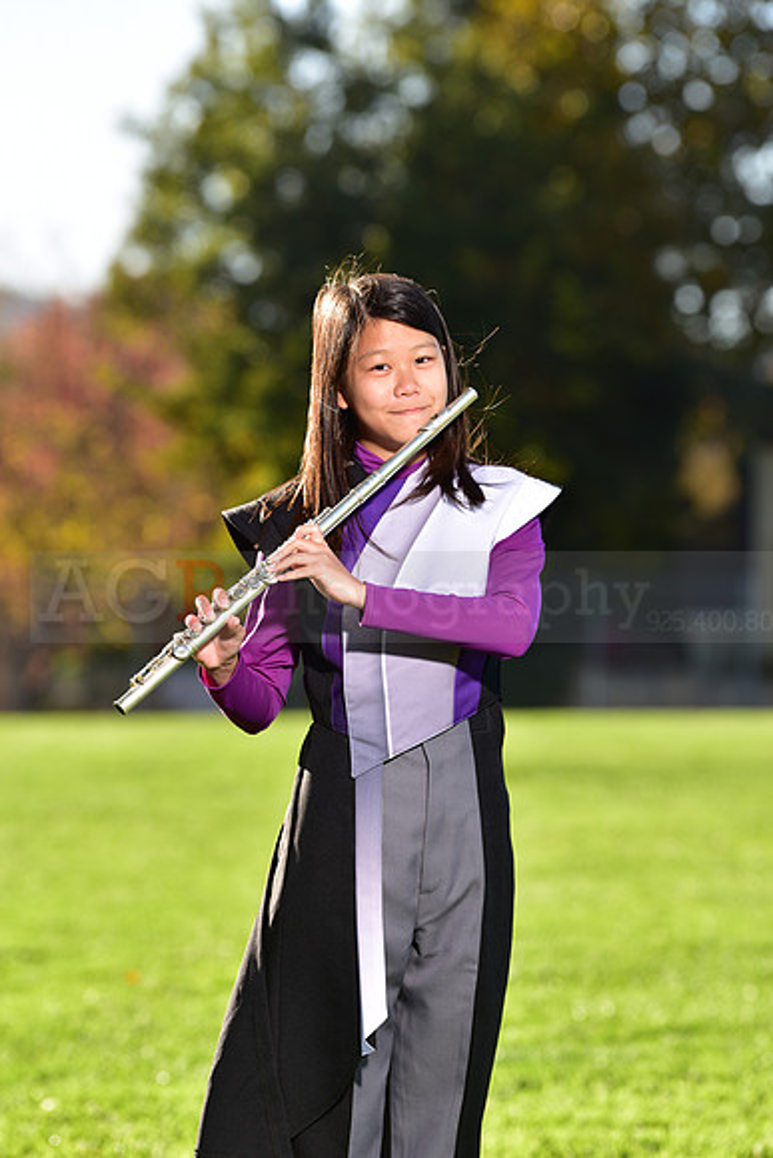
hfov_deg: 6.9
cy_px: 579
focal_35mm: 200
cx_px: 386
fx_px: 6437
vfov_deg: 10.3
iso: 80
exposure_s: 1/250
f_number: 5
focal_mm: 200
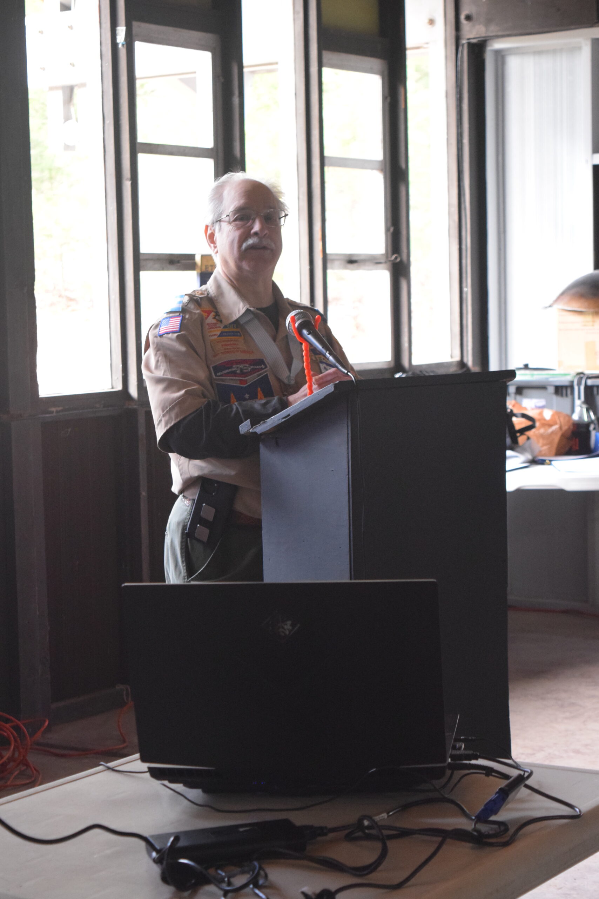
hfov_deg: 16.6
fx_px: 2058
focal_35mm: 82
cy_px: 450
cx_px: 300
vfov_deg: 24.6
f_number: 5.6
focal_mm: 55
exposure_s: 1/60
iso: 3200
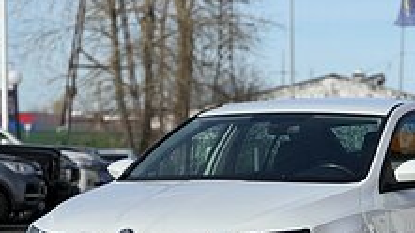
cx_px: 299
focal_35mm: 211
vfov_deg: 5.7
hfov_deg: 10.2
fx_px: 2320
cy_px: 240
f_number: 2.8
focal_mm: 15.66
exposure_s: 1/1513
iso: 50
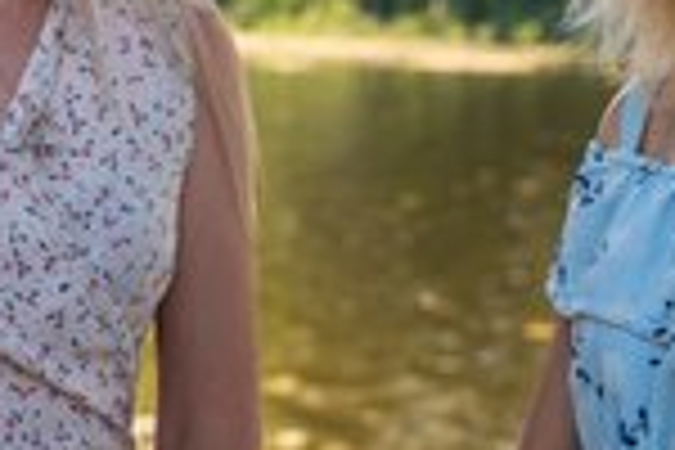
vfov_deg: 9.2
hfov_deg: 14.0
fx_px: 2756
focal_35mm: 147
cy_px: -61
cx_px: 342
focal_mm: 55
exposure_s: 1/50
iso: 640
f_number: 4.5
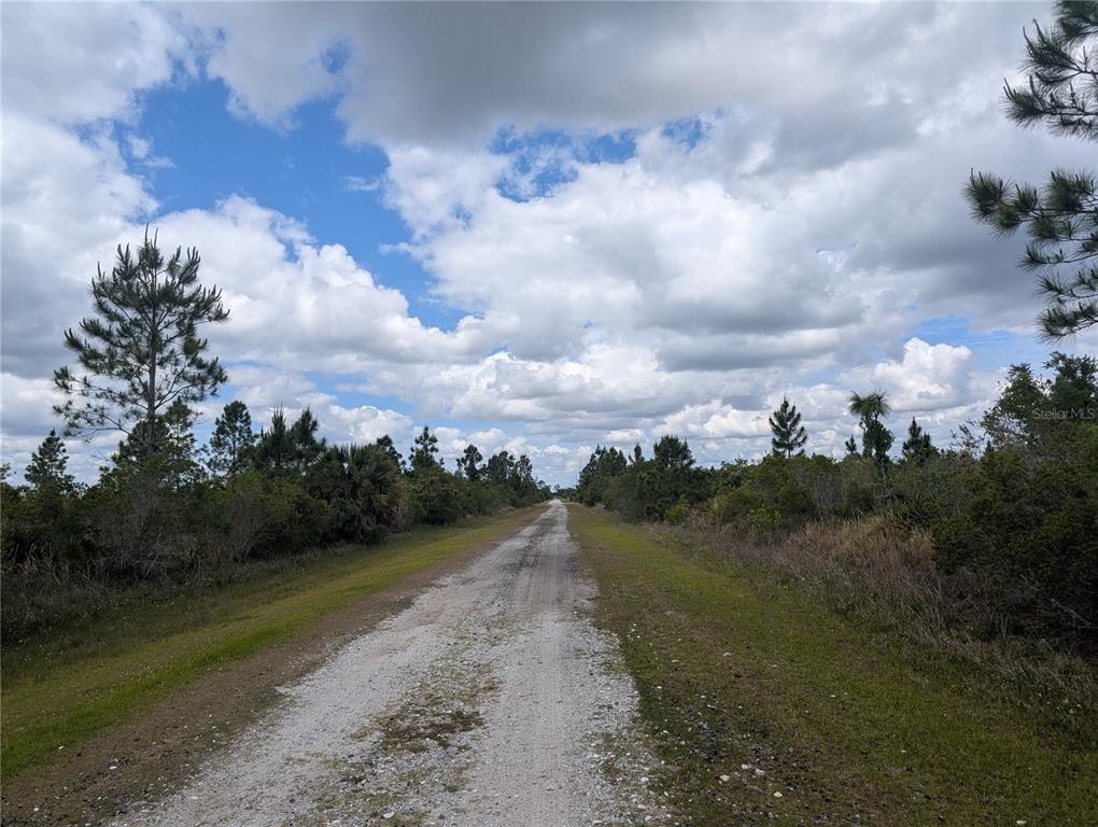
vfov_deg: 56.9
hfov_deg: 71.5
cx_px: 549
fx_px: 762
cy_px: 414
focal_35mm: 24
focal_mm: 6.9
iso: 22
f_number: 1.68
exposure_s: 1/1335
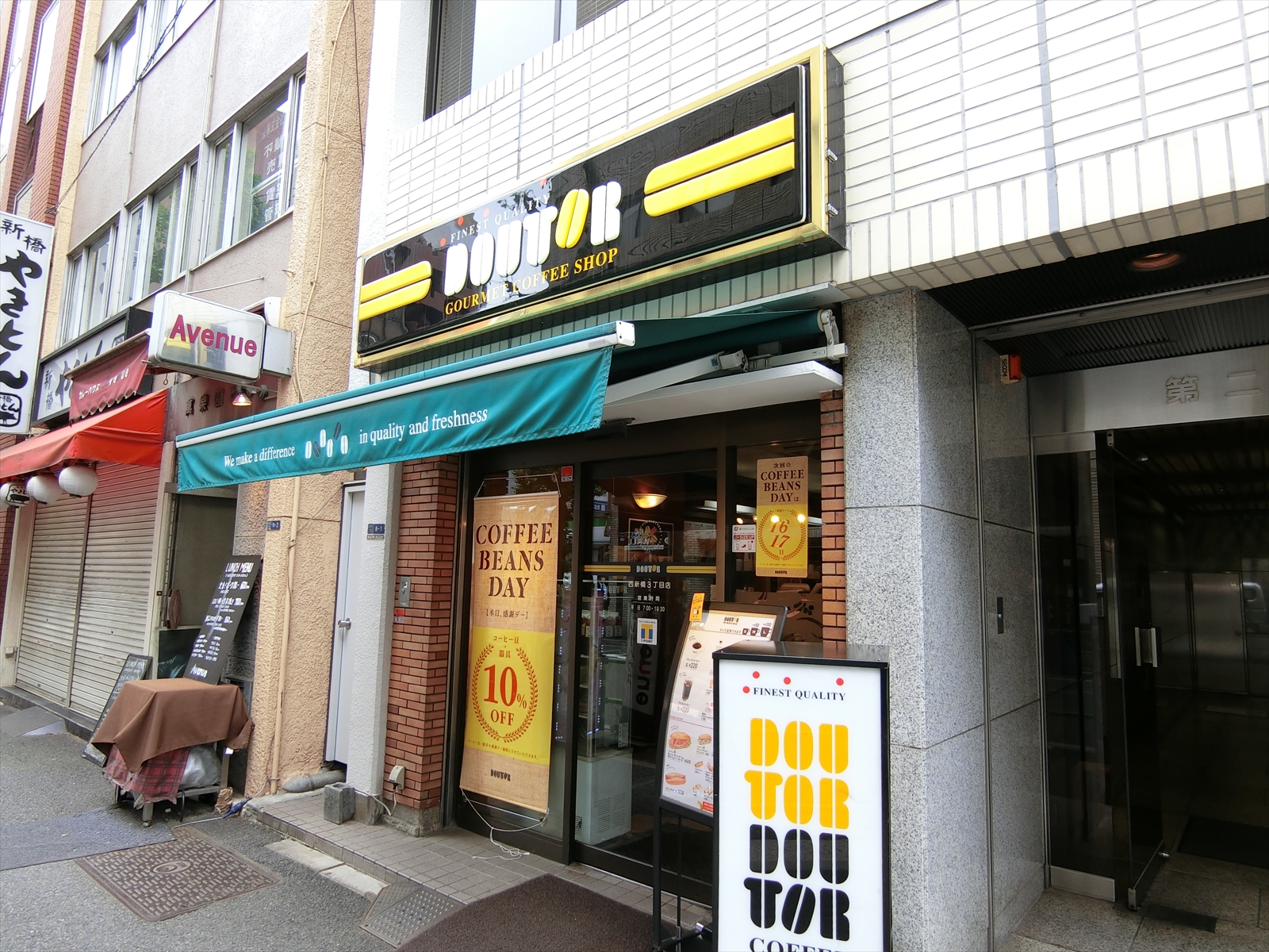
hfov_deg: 79.0
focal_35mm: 21
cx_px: 634
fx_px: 770
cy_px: 476
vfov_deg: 63.4
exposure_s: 1/125
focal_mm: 4.6
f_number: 2.8
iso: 100
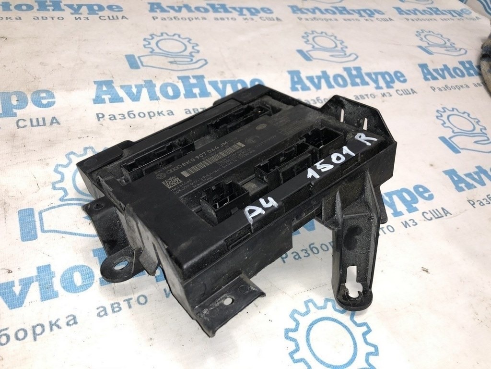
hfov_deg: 63.4
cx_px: 246
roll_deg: -13.4
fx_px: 397
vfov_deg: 49.7
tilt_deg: -44.3
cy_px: 184
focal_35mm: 28
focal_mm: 4
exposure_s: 1/100
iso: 40
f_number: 1.8
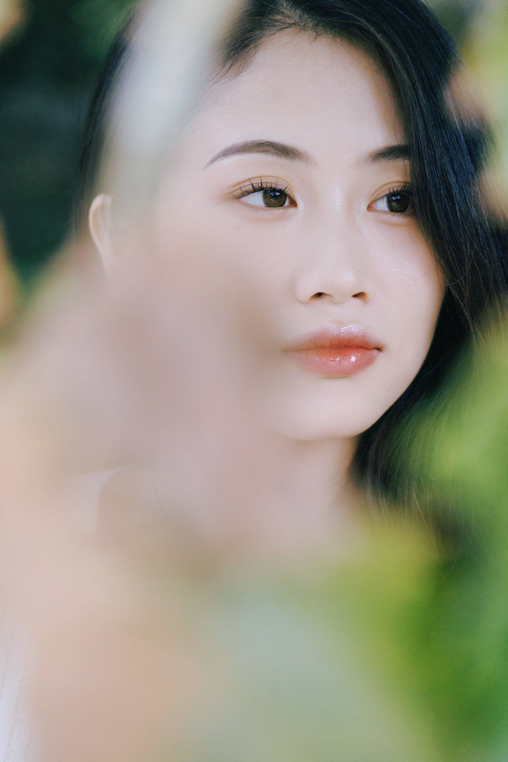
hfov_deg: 13.0
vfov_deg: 19.5
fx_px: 2222
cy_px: 381
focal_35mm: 105
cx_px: 254
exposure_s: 1/100
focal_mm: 105
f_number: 4
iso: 320
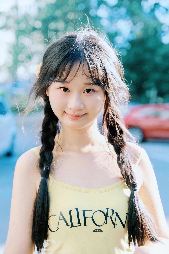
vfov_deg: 24.5
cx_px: 84
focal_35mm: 83
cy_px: 127
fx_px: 584
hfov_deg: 16.5
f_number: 3.2
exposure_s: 1/250
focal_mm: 55
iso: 400
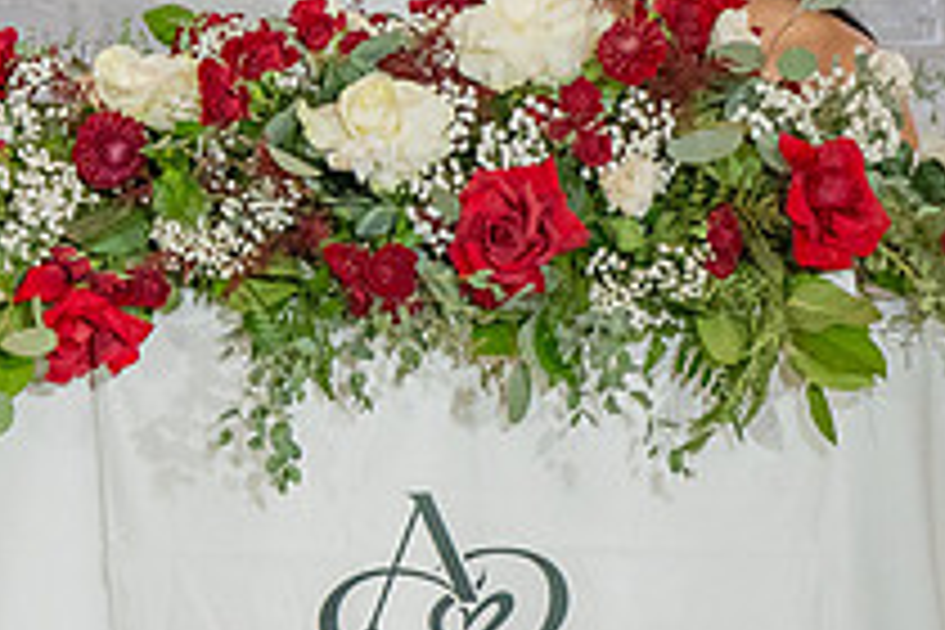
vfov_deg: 2.8
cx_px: -800
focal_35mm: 490
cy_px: -37
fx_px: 12861
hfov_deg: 4.2
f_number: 2.8
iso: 1600
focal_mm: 130
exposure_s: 1/320
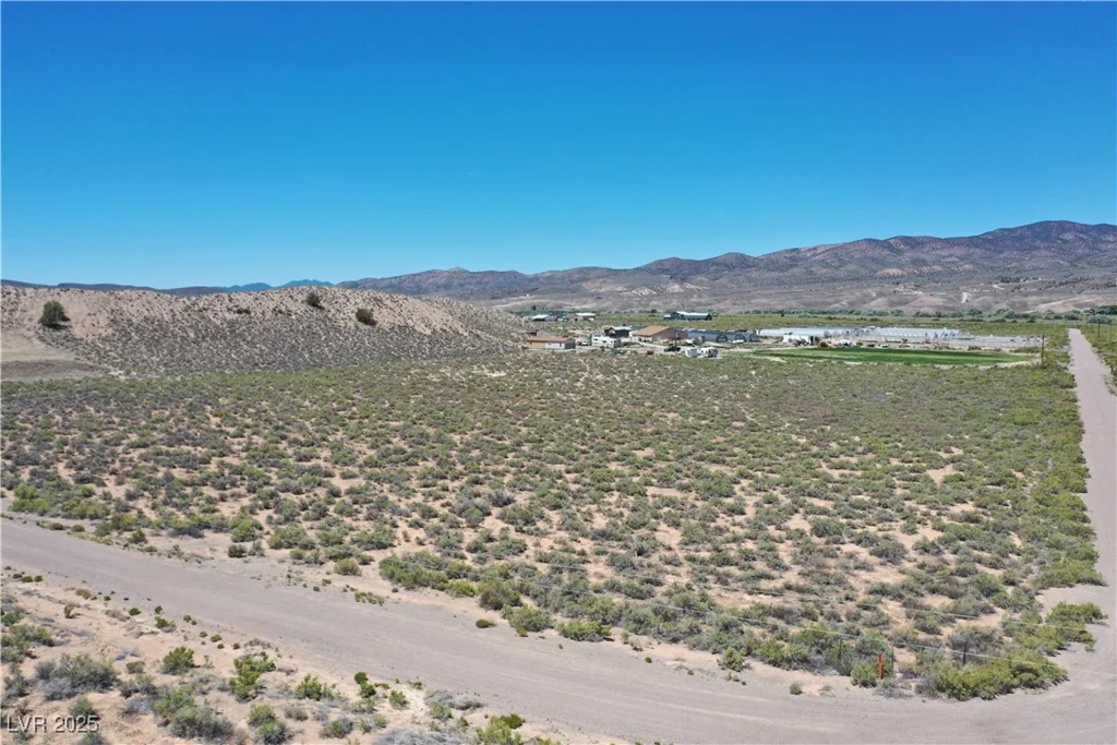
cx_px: 558
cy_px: 372
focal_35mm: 28
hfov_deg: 65.5
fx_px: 869
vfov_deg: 46.4
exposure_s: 1/1600
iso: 100
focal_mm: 10.26
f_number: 3.2
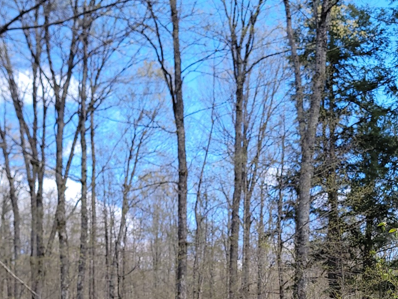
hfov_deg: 36.8
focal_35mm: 52
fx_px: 598
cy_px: 305
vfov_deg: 26.4
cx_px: 210
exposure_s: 1/228
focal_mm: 6.7
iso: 16
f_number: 1.8
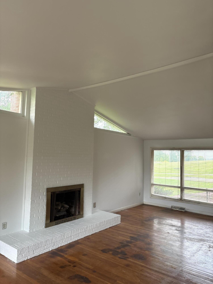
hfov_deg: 53.0
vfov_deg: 67.3
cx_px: 106
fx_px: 213
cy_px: 142
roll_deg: -1.0
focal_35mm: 26
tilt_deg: +3.8
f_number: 1.6
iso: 125
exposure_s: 1/121
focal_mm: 5.96
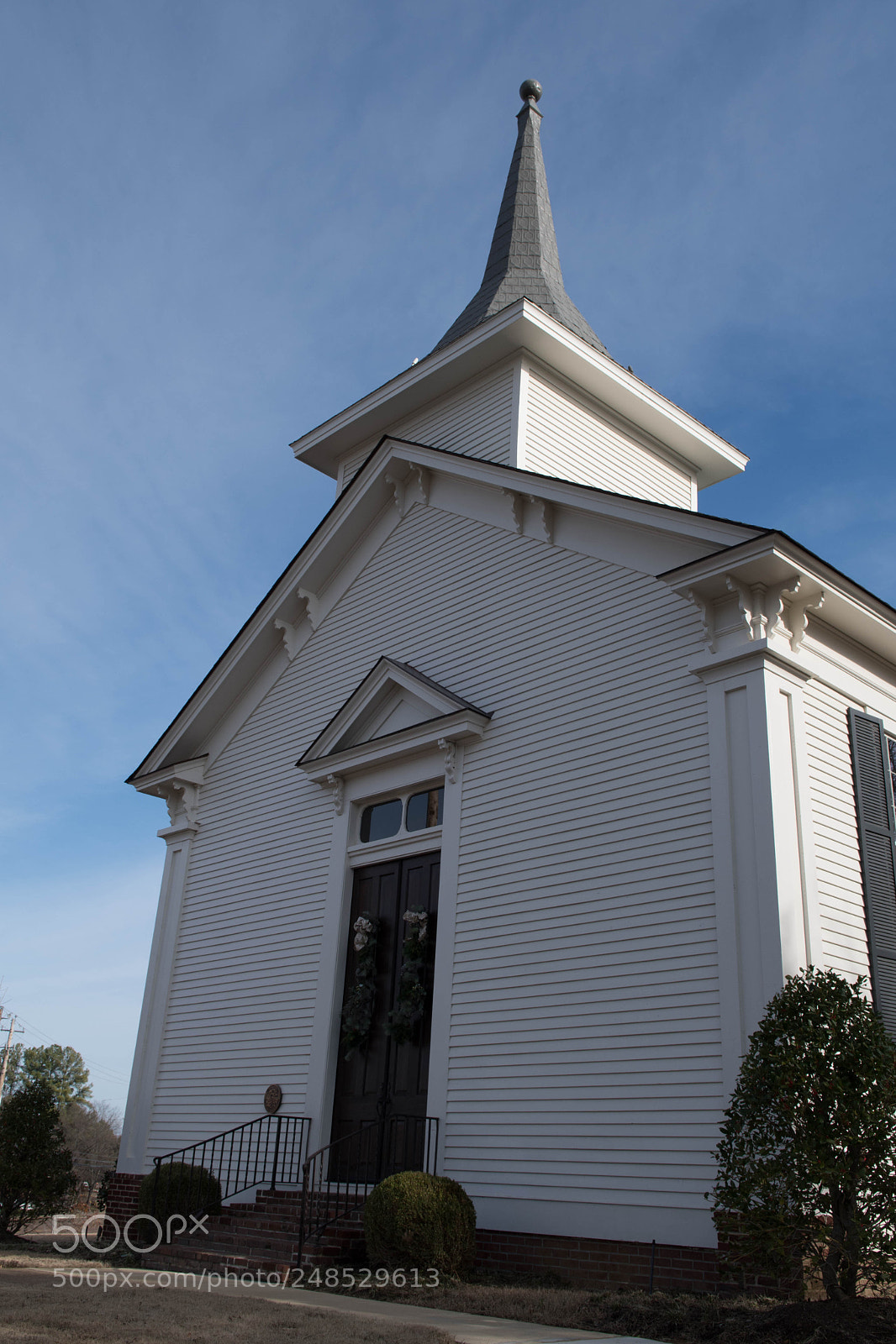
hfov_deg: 43.6
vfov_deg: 61.9
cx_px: 448
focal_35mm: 30
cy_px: 672
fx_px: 1120
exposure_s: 1/320
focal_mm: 20
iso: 100
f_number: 9
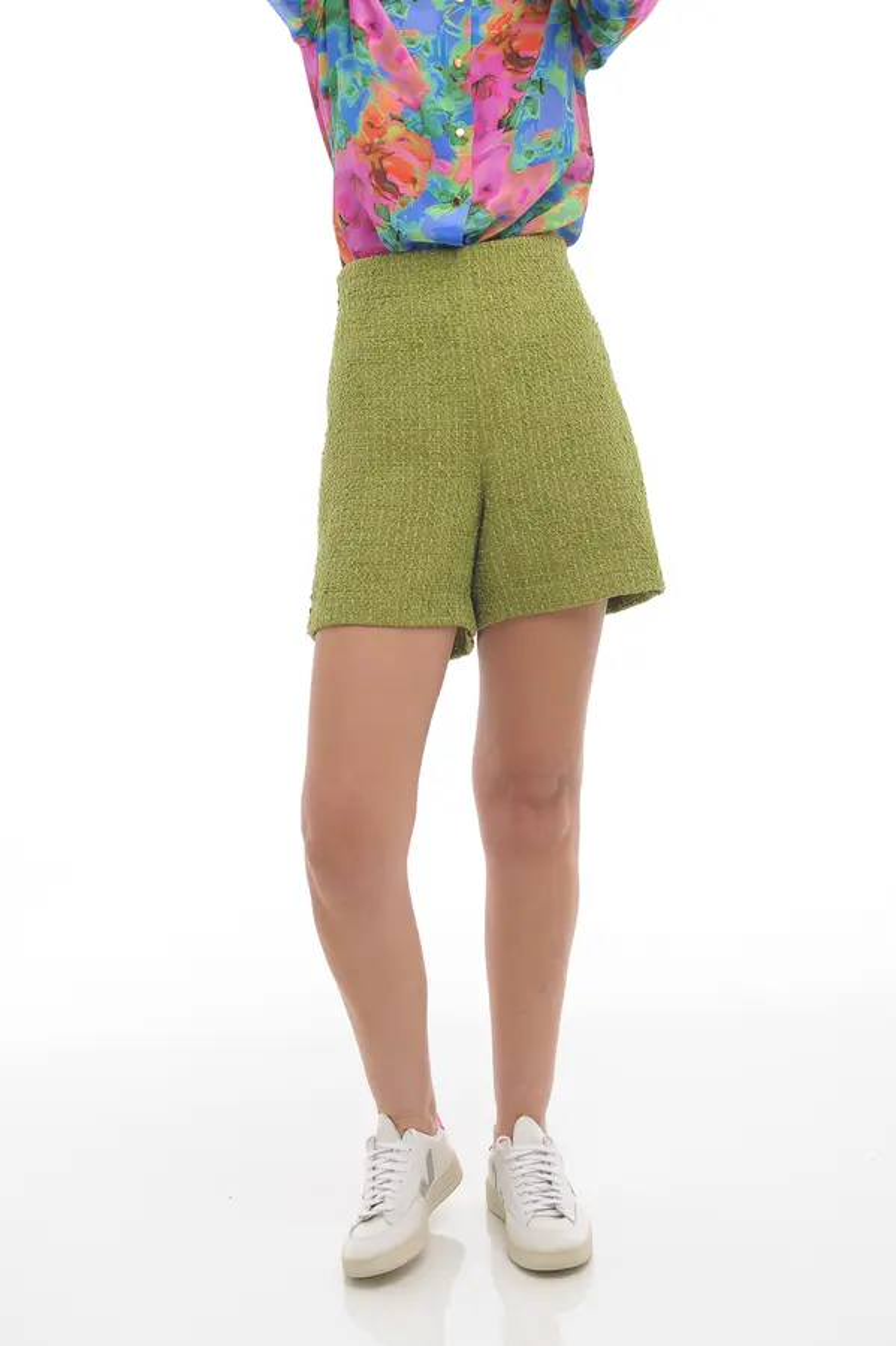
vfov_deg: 33.4
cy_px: 673
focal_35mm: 60
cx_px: 448
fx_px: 2242
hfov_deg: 22.6
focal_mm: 60
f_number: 9
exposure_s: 1/160
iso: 200
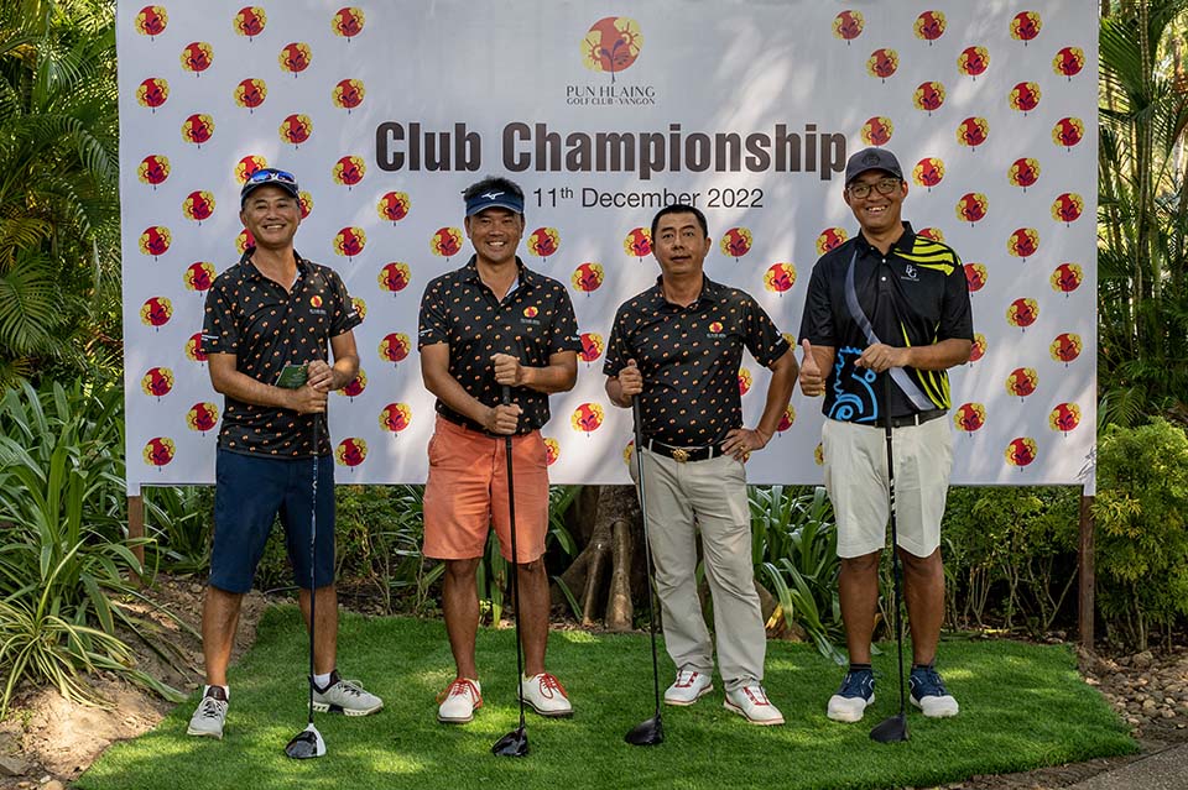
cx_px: 594
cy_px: 395
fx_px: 1187
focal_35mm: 36
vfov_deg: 36.8
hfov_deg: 53.2
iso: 560
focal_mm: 36
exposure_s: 1/320
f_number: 8
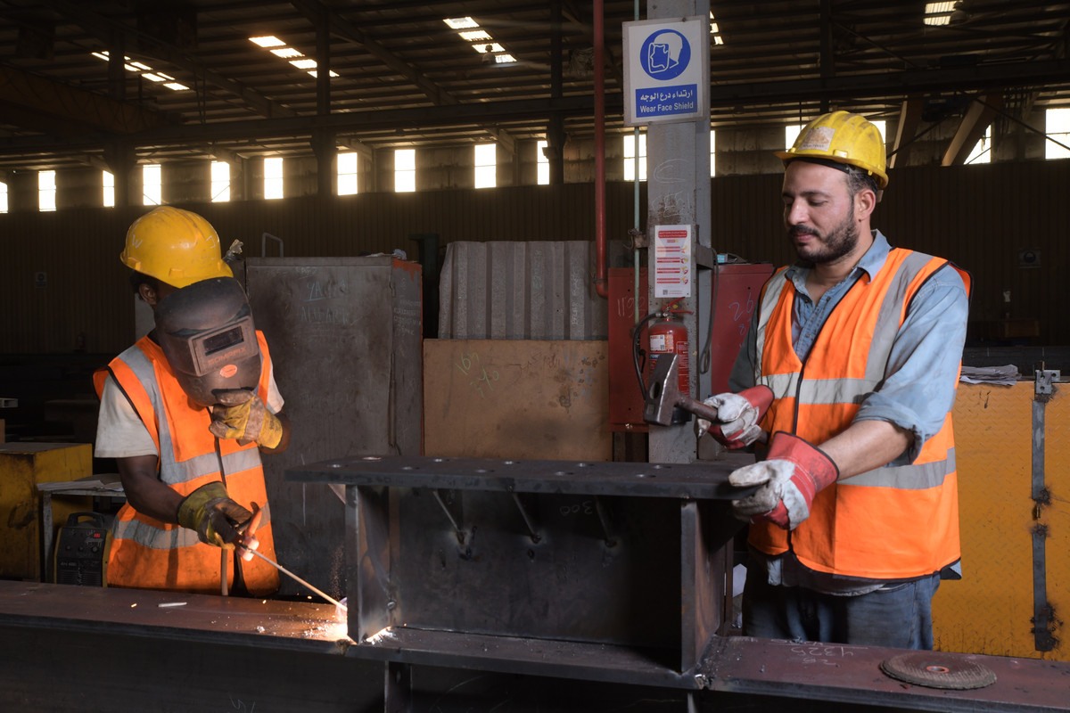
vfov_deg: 36.9
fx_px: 1070
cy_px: 356
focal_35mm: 36
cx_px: 535
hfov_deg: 53.1
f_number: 8
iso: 1000
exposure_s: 1/200
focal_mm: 36
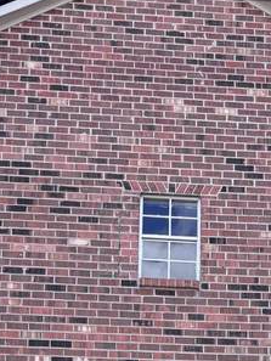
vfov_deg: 21.1
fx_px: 876
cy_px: 469
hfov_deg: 17.5
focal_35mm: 84
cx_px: 185
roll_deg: -1.1
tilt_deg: +12.9
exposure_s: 1/872
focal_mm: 5.96
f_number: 1.6
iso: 50
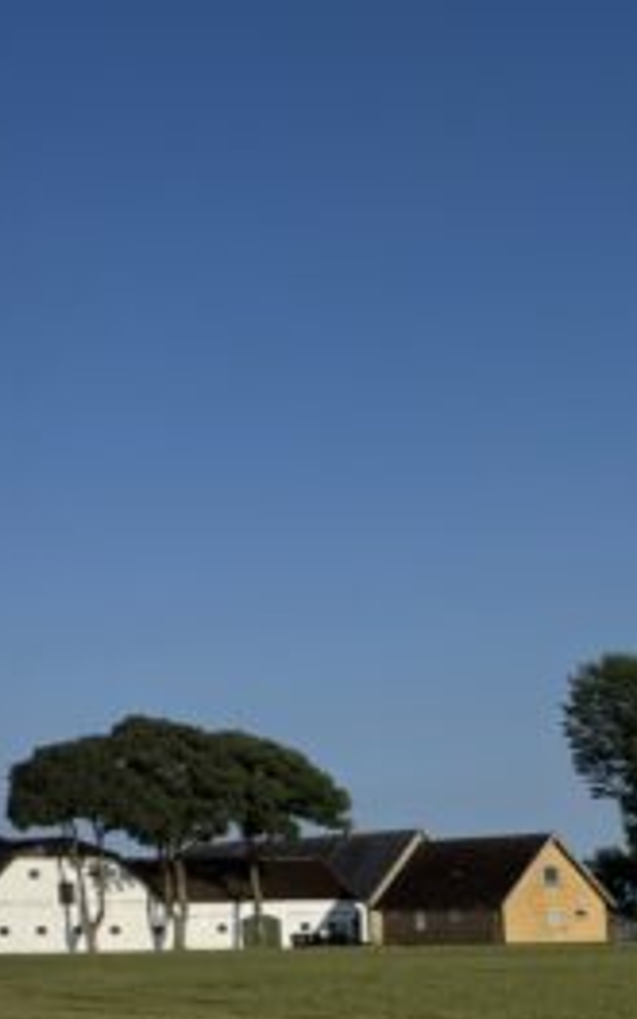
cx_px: -761
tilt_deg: +5.1
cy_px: 737
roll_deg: +1.0
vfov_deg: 27.5
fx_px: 2055
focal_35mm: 74
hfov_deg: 13.9
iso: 64
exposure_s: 1/12346
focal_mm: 6.76
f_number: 1.78
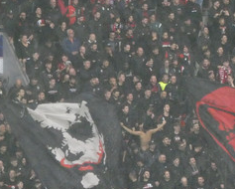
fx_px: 4580
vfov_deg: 2.4
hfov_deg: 2.9
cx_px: 90
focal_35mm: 658
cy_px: 203
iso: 1250
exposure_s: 1/80
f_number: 5.6
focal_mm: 44.8
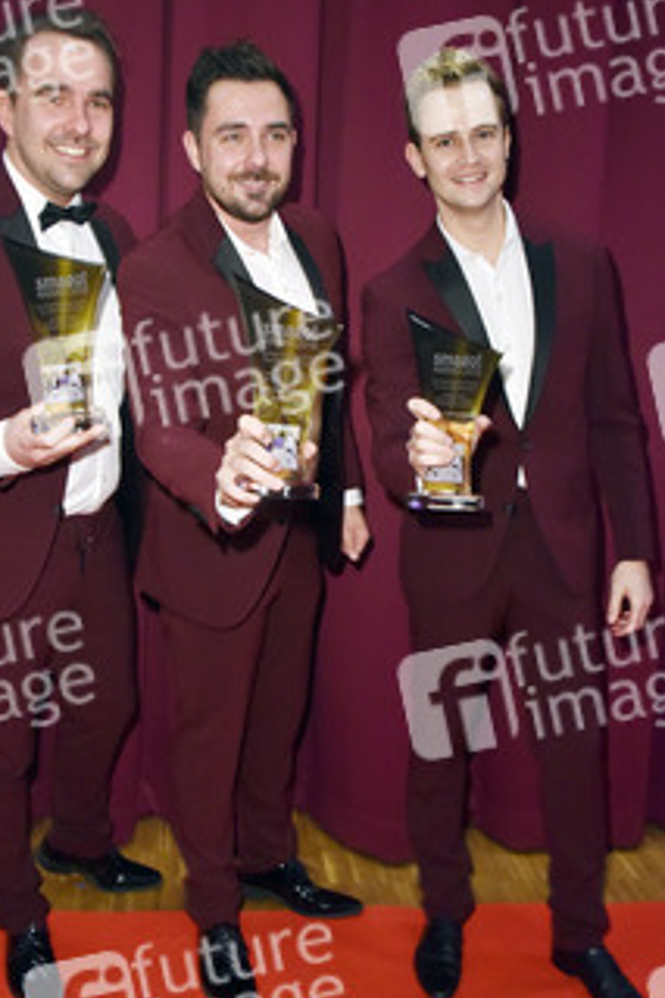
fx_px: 1109
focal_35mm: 40
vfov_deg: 48.5
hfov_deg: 33.3
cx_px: 275
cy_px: 530
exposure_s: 1/50
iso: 2000
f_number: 5.6
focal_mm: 32
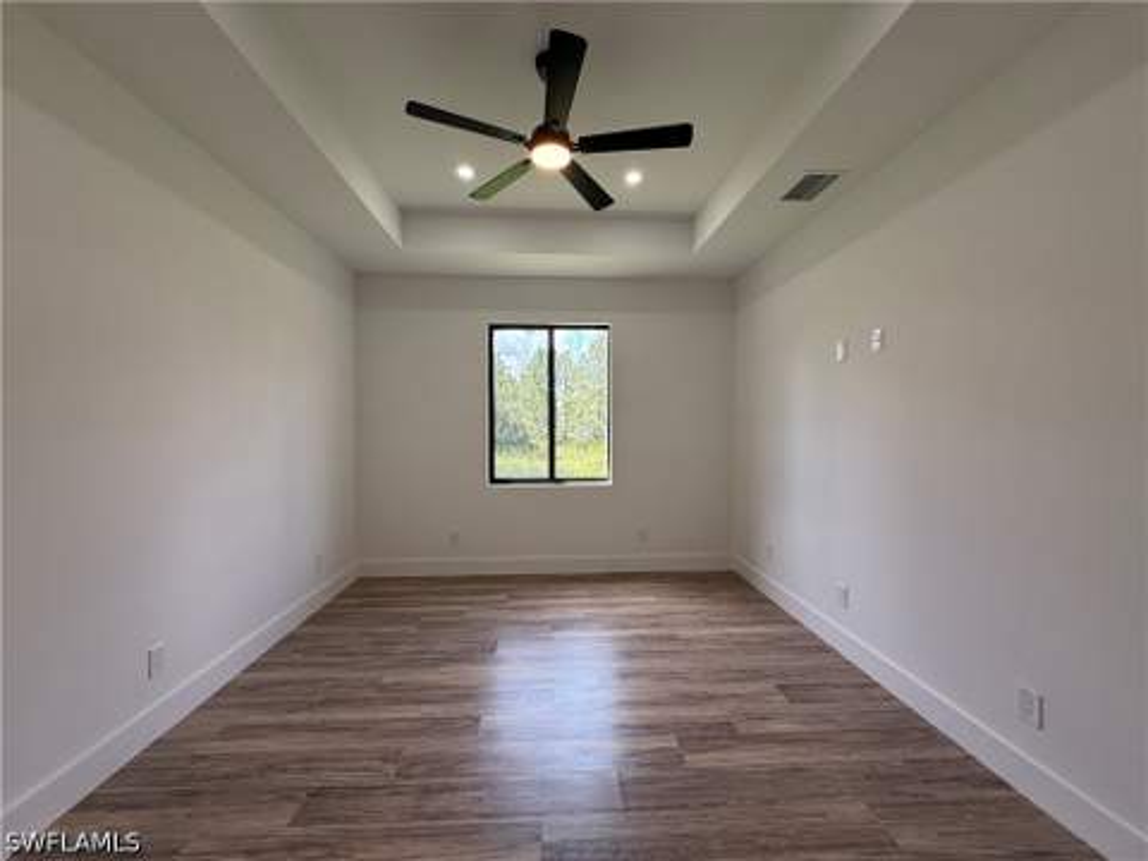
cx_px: 574
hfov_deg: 102.1
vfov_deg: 85.7
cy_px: 430
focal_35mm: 14
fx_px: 464
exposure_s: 1/115
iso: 64
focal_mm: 2.22
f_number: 2.2
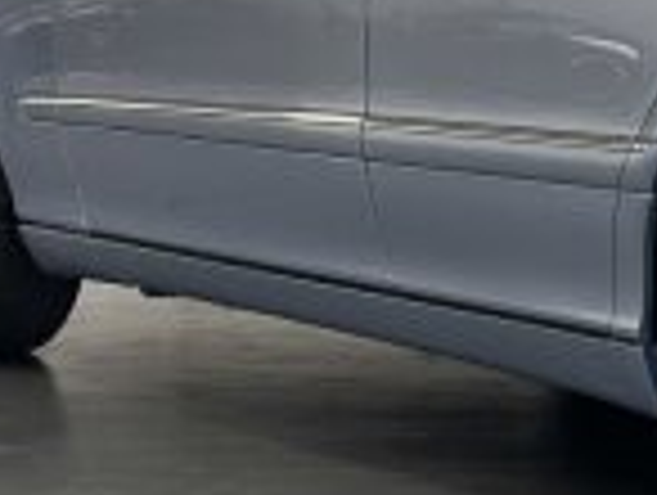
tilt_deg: -3.2
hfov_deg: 9.1
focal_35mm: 210
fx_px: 3992
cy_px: 4
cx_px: 1004
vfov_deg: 7.1
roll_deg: -1.1
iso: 125
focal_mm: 6.86
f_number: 1.78
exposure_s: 1/87
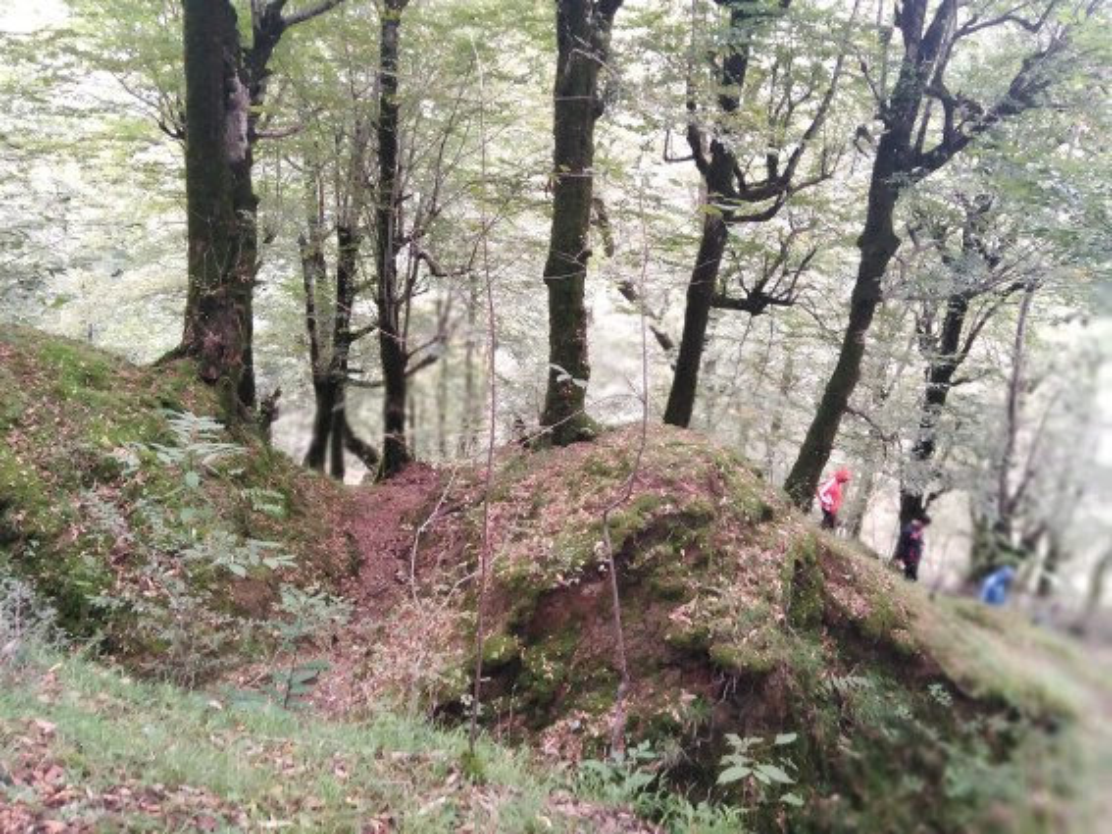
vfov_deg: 53.0
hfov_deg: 67.3
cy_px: 417
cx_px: 556
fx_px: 835
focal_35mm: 26
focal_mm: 3.59
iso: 336
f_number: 4
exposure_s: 1/33.3
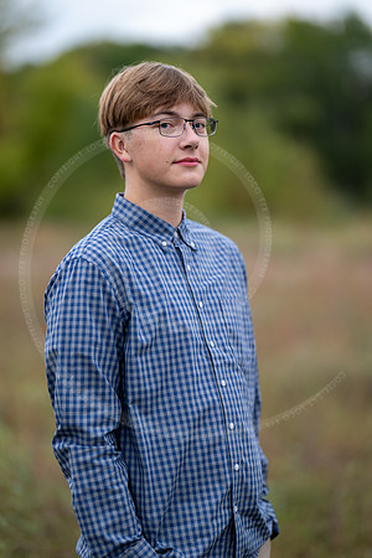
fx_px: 1317
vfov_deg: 23.9
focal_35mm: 85
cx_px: 186
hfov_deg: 16.1
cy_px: 279
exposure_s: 1/400
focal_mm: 85
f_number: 1.3
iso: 500
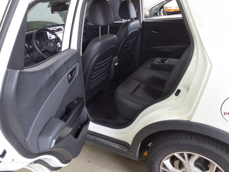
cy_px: 86
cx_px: 114
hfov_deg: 63.4
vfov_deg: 49.7
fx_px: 185
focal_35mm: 28
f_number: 1.9
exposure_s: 1/120
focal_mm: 2.91
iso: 64
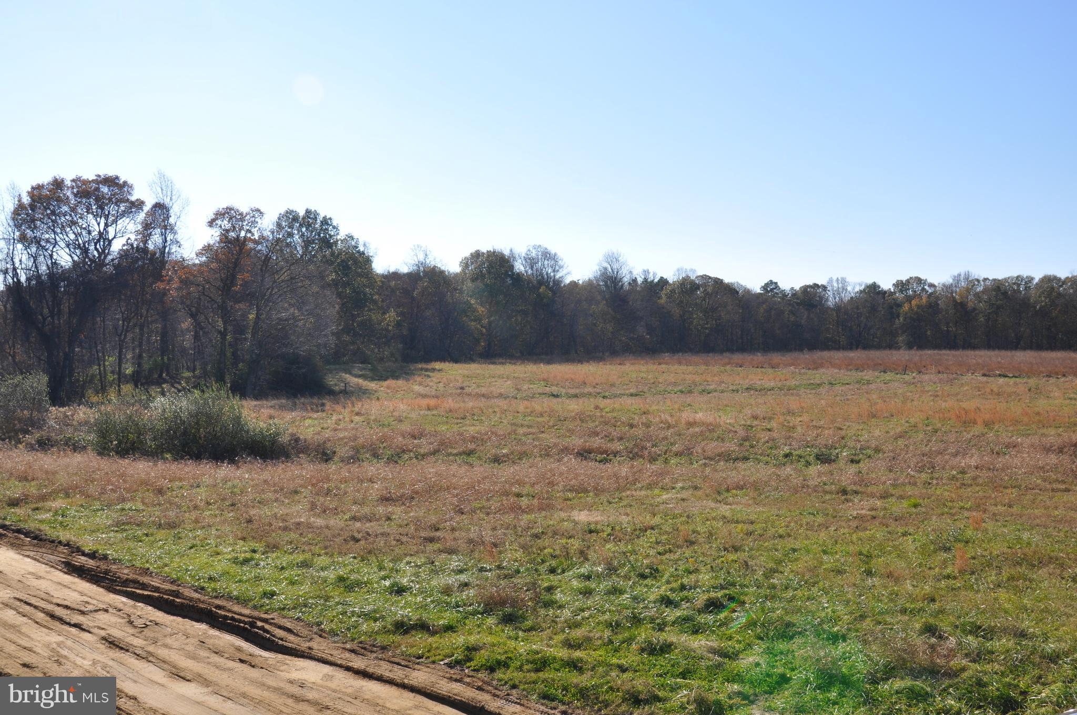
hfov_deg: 53.2
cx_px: 538
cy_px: 358
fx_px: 1076
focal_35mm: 36
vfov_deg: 36.8
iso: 200
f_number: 13
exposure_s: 1/200
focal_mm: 24
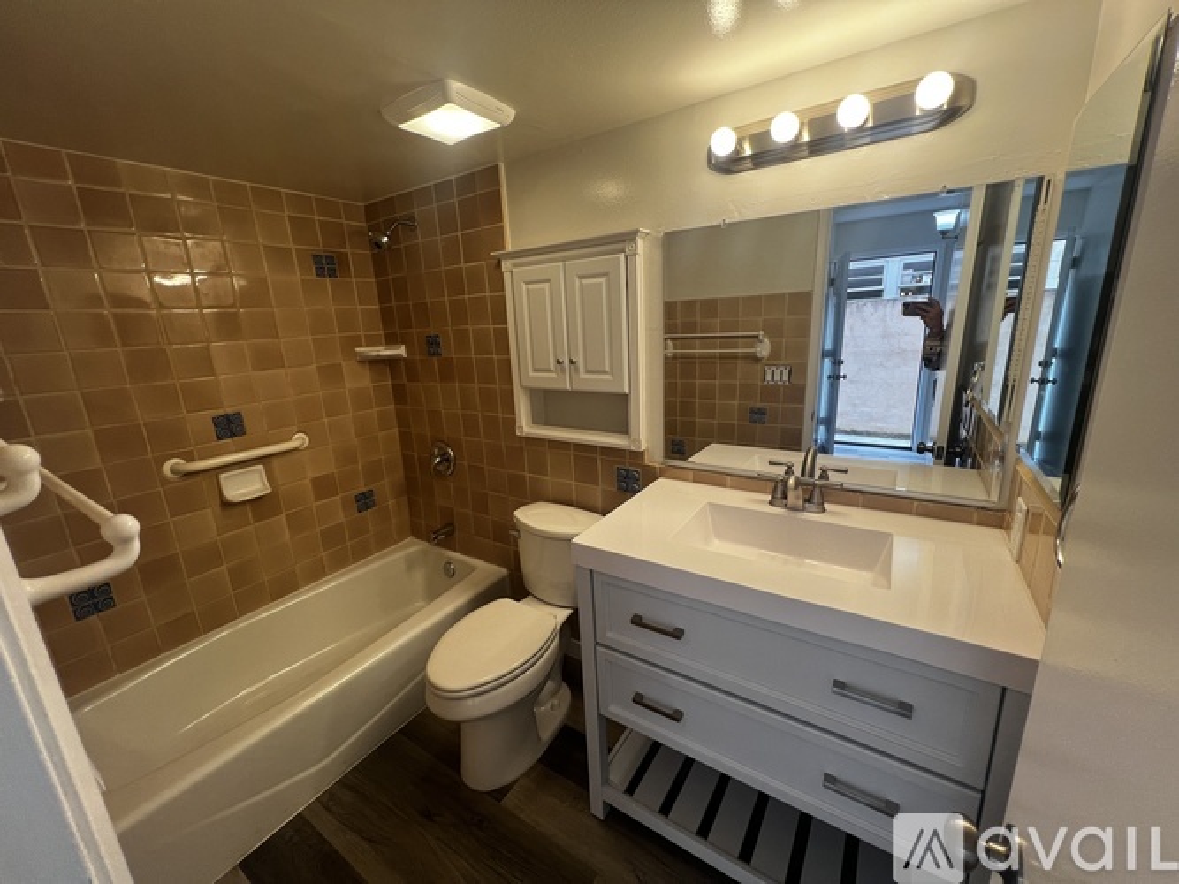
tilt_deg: -14.6
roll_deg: +2.7
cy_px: 442
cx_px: 590
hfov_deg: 106.2
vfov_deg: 89.9
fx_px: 443
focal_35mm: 13
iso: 80
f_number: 1.8
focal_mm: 1.57
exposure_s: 1/120
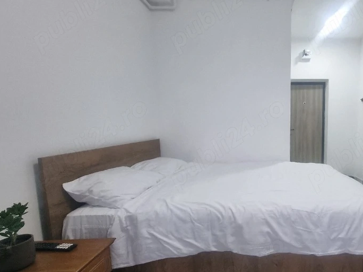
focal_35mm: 19
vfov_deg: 68.6
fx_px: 199
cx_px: 262
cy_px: 148
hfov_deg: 79.6
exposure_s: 1/50
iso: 200
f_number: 2.2
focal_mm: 2.2
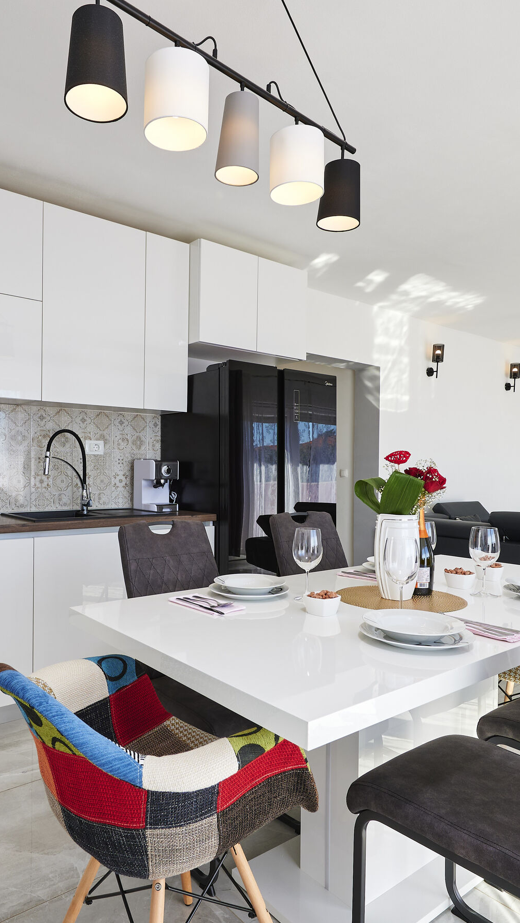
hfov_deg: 49.2
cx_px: 206
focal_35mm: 23
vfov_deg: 78.7
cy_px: 471
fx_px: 564
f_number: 8
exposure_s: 1/50
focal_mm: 14
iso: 200
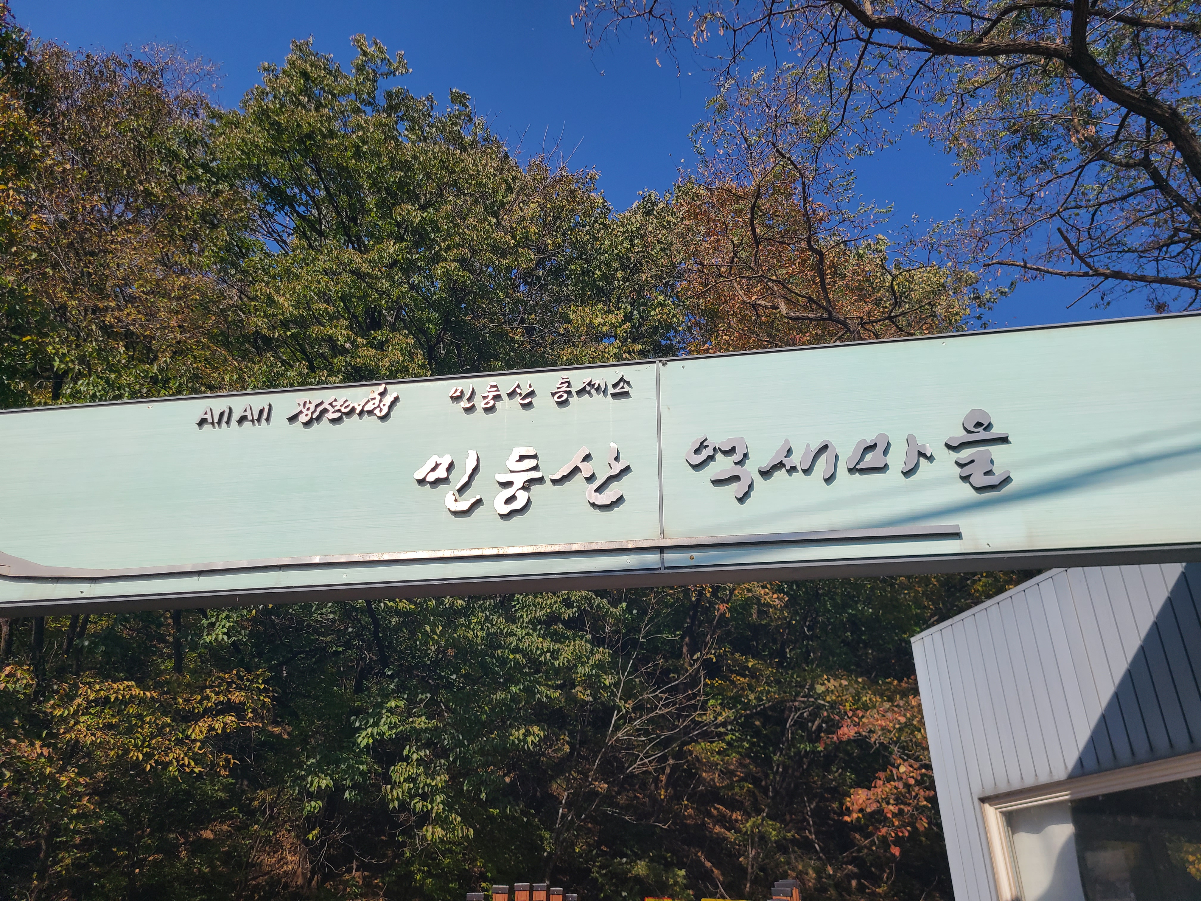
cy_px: 450
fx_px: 902
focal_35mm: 26
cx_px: 600
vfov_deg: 53.1
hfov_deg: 67.3
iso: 40
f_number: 1.8
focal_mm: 5.4
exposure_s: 1/4373
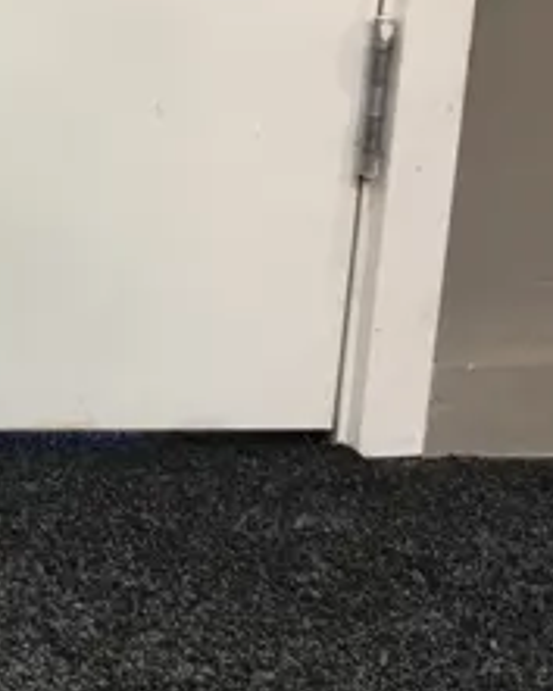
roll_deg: -0.5
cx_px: -937
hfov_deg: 9.8
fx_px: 2678
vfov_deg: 14.7
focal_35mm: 131
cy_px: 313
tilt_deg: -13.5
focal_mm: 4.15
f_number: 2.2
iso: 50
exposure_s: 1/17
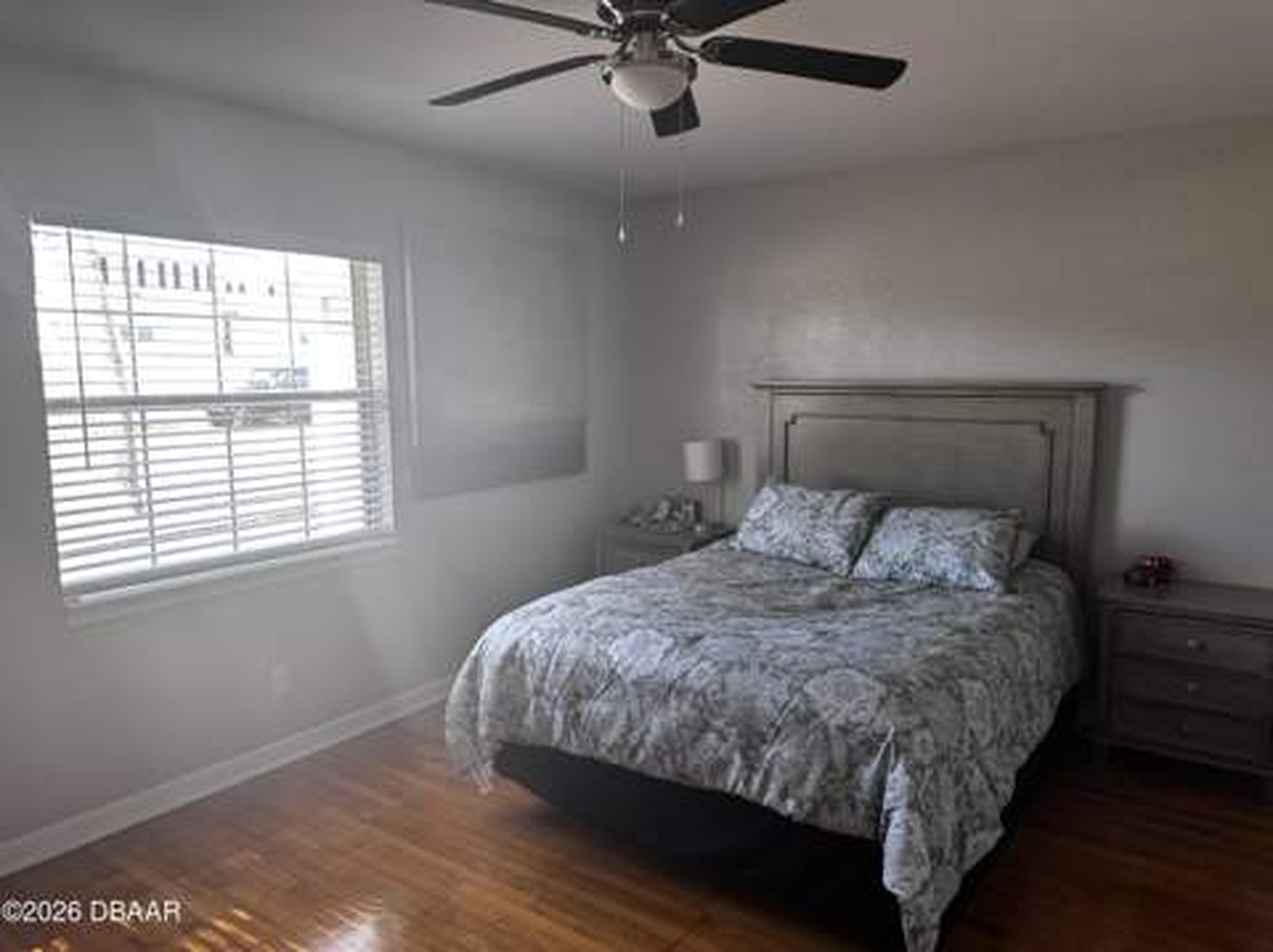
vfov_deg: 56.7
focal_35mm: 24
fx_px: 882
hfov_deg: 71.7
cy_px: 476
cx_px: 636
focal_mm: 6.86
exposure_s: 1/121
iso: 100
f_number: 1.78
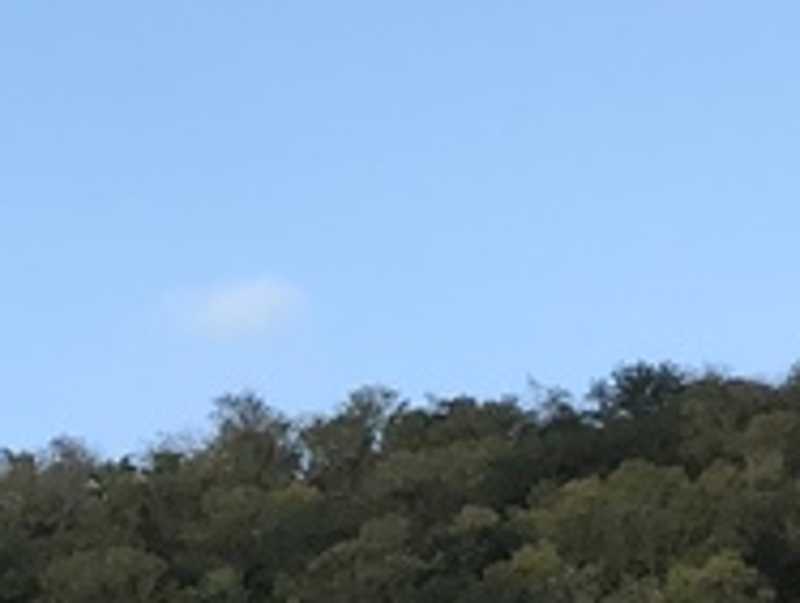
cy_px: 1574
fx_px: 7711
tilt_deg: -0.7
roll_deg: +0.6
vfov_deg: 4.4
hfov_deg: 5.6
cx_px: -1365
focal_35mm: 333
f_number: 2.4
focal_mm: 6
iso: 16
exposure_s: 1/666
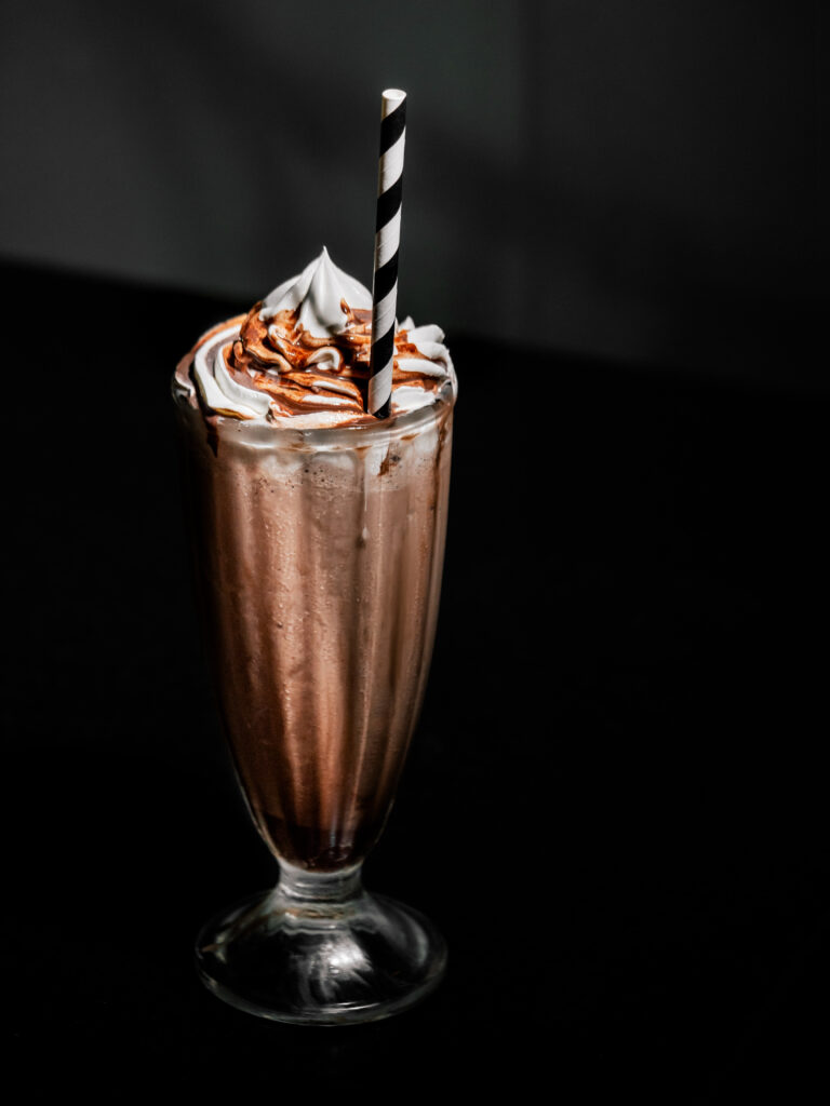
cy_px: 553
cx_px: 415
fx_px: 3836
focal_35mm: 120
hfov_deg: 12.3
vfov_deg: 16.4
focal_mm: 60
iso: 400
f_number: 3.2
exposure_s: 1/60
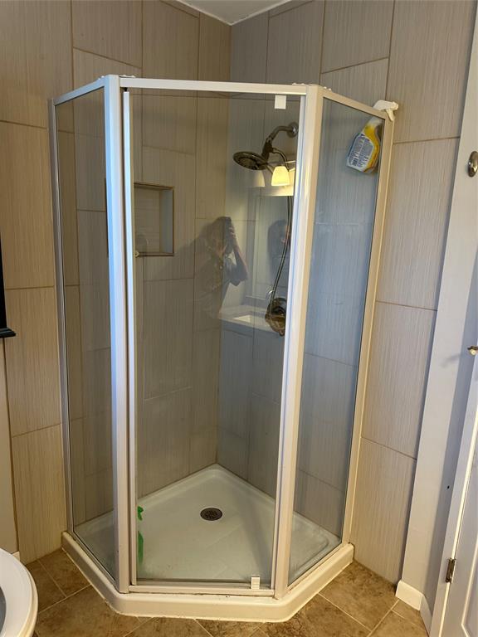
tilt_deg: -11.7
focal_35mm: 24
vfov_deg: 71.6
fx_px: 442
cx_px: 239
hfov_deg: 56.8
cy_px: 318
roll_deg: -3.2
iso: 160
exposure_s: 1/60
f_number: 1.78
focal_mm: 6.86
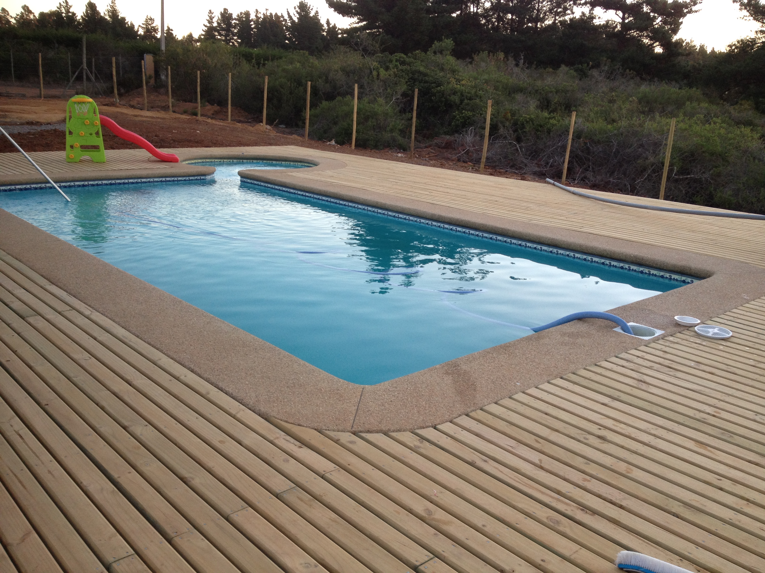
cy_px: 286
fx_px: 773
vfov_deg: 40.7
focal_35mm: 35
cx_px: 382
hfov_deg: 52.6
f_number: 2.4
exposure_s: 1/60
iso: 100
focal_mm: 4.28
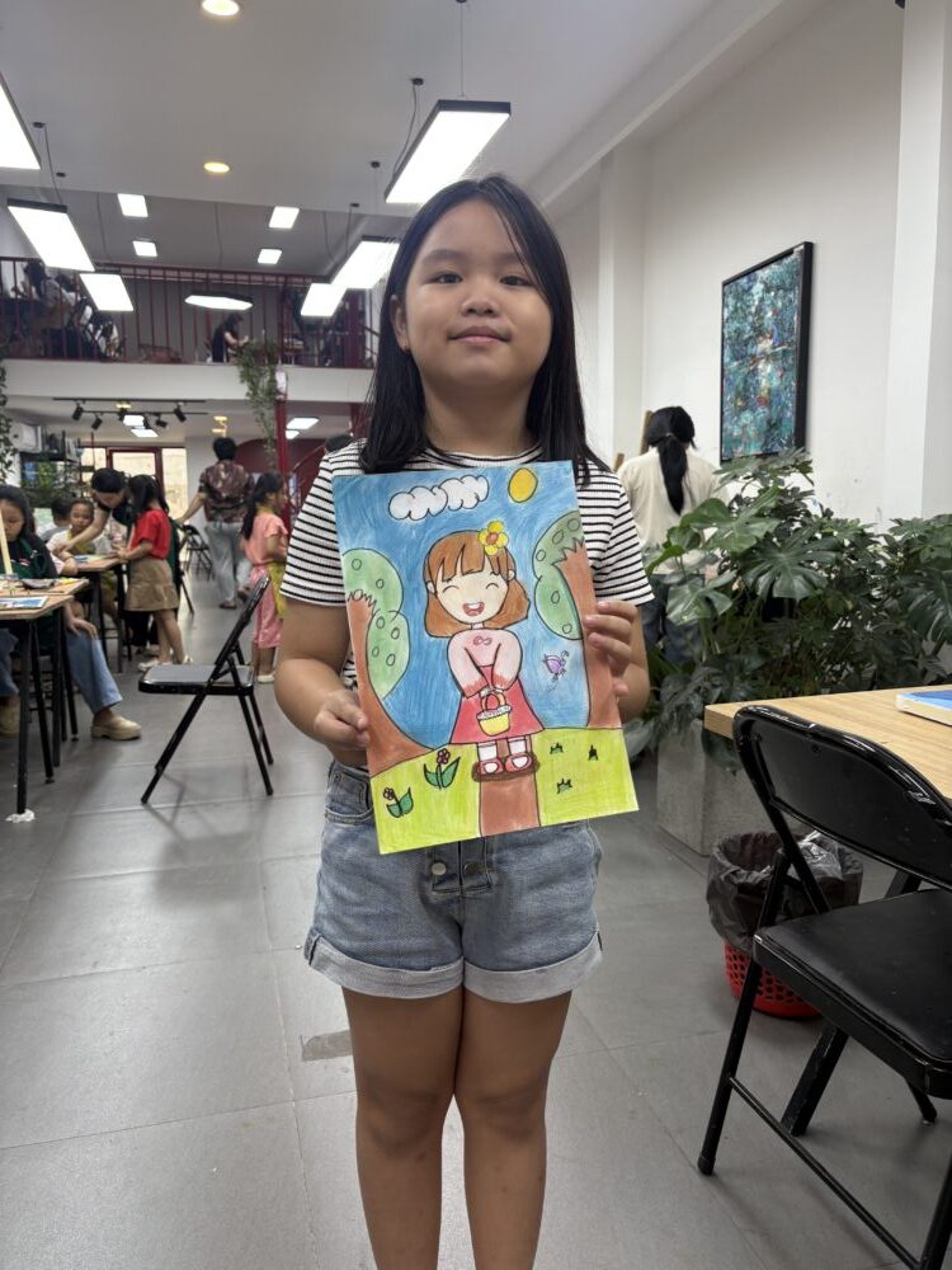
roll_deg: -0.2
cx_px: 476
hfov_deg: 53.1
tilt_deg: -7.9
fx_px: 953
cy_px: 635
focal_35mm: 26
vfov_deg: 67.3
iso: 50
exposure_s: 1/100
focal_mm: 5.96
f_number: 1.6
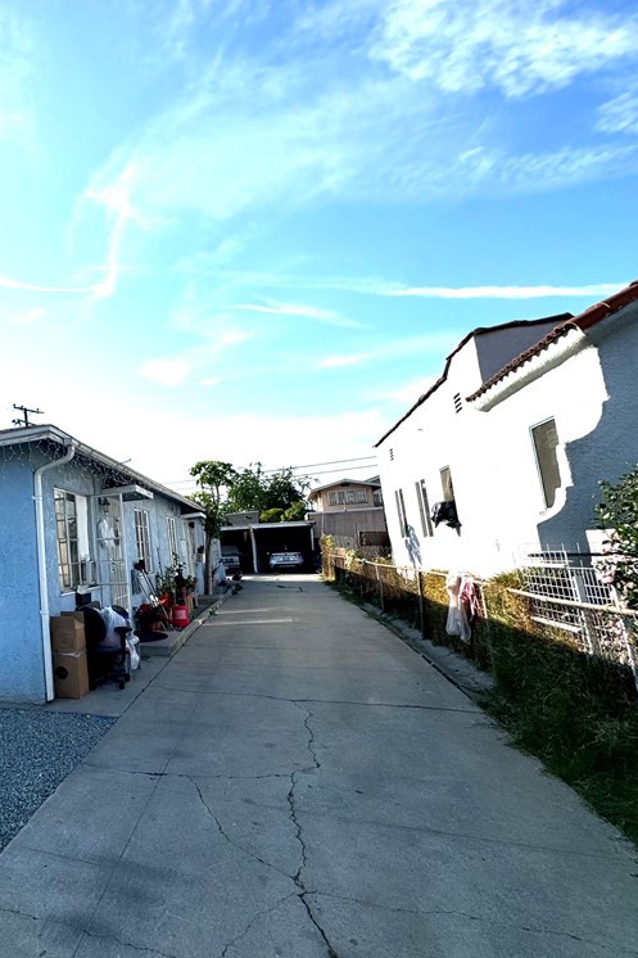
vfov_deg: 84.0
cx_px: 8
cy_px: 484
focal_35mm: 20
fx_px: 532
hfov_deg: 50.7
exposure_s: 1/3906
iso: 50
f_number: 2.2
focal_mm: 2.22
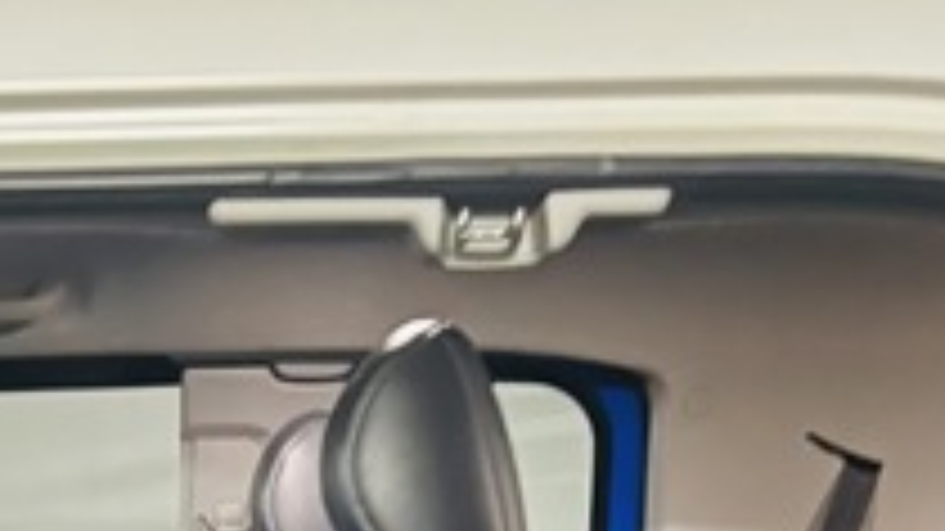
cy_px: 1004
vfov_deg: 13.2
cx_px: 112
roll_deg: +0.9
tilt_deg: -13.7
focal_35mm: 81
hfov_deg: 25.5
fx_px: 2029
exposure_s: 1/9
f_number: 1.5
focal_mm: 5.7
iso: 800
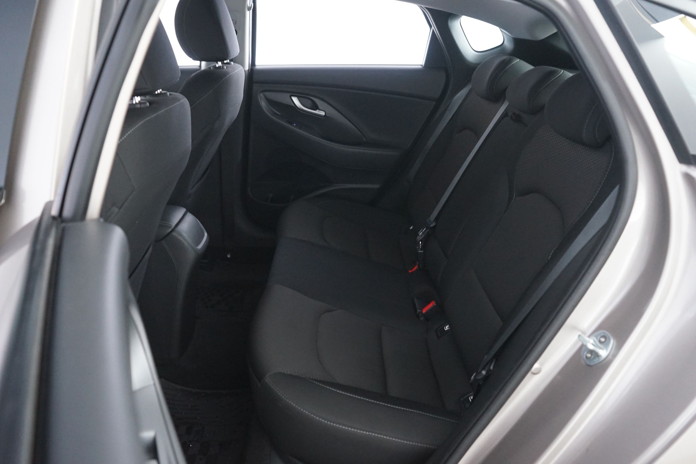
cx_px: 348
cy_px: 232
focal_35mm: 29
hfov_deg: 63.7
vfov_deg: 45.0
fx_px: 561
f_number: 5
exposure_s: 1/5
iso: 4000
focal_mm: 29
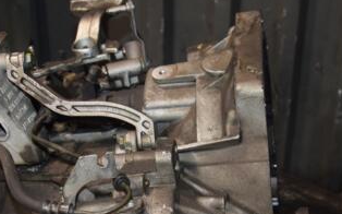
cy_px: 187
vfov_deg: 17.6
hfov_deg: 28.2
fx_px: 680
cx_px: 193
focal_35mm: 73
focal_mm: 25
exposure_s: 1/60
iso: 800
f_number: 5
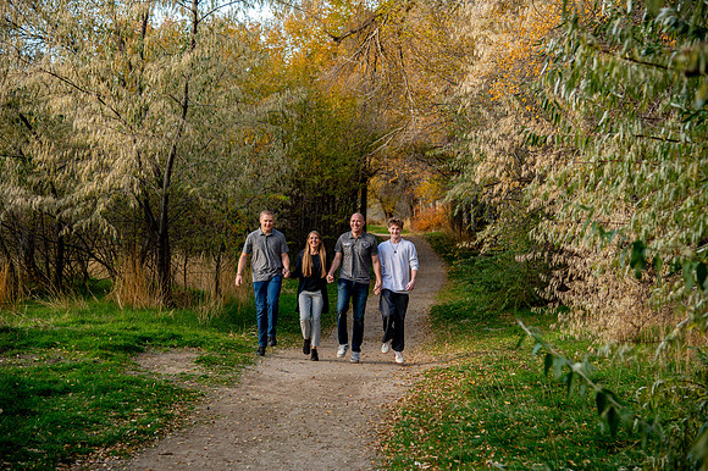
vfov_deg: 20.9
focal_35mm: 65
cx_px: 354
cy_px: 236
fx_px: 1278
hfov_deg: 31.0
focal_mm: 65
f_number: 4.5
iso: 400
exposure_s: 1/400
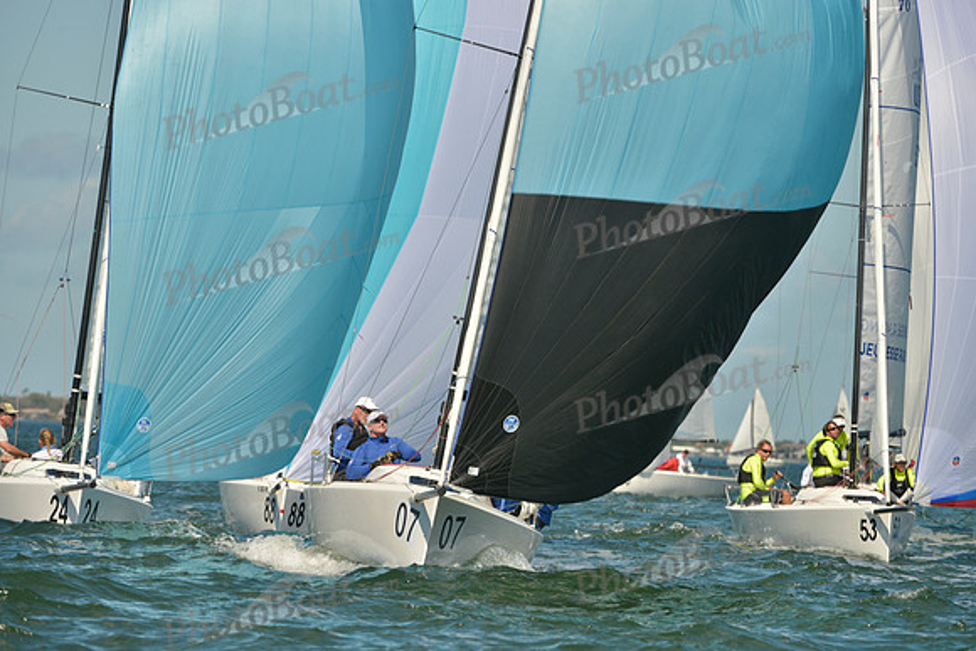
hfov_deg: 5.9
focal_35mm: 350
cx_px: 488
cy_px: 326
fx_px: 9491
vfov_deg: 3.9
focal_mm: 350
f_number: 10
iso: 280
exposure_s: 1/1000
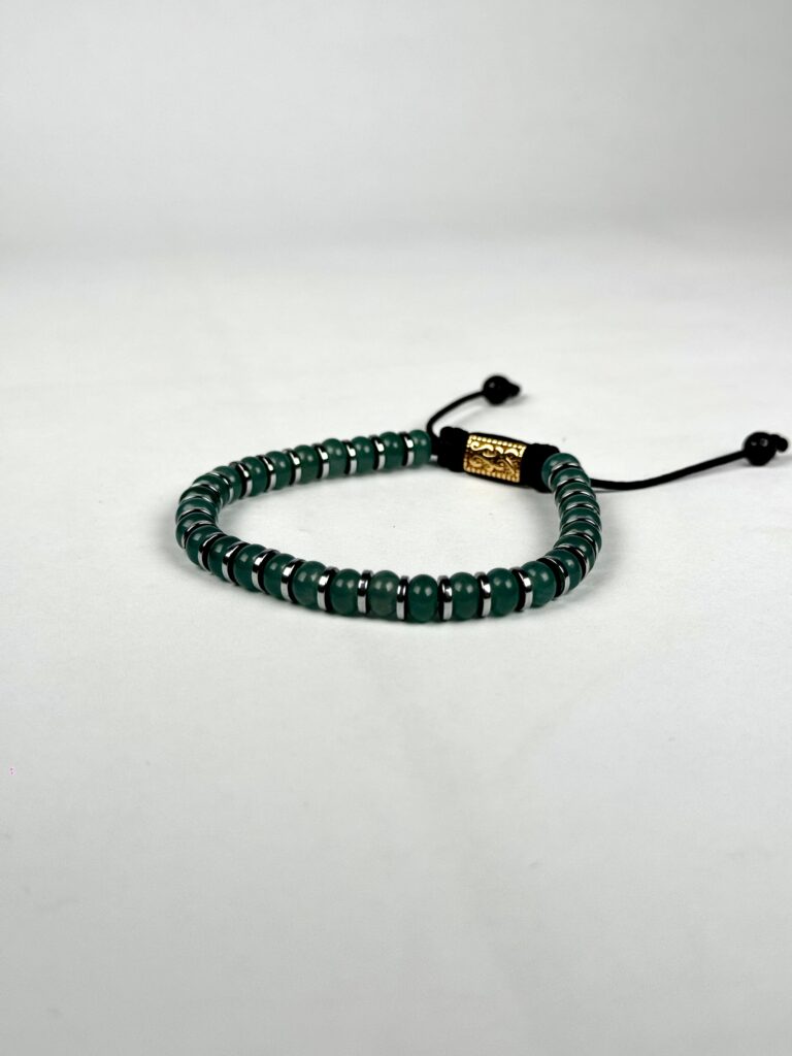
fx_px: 1464
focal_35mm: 48
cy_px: 528
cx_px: 396
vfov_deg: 39.7
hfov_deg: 30.3
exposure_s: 1/10526
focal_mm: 6.76
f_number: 1.78
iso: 64
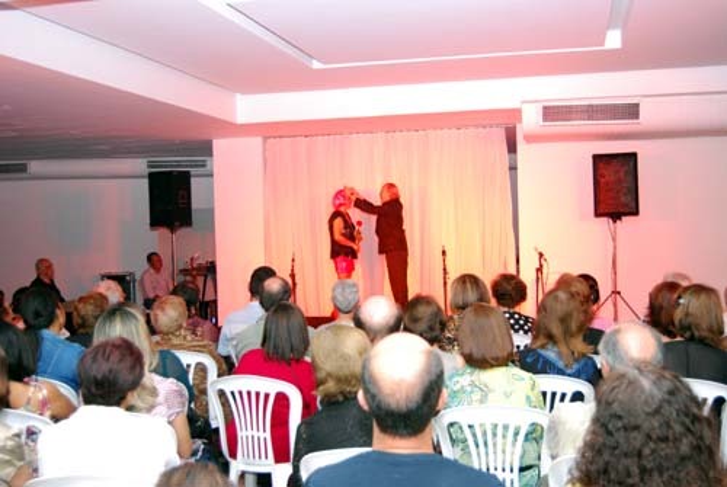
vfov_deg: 34.3
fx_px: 789
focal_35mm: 39
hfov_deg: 49.5
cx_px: 364
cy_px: 244
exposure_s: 1/30
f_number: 4.2
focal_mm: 26
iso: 1600
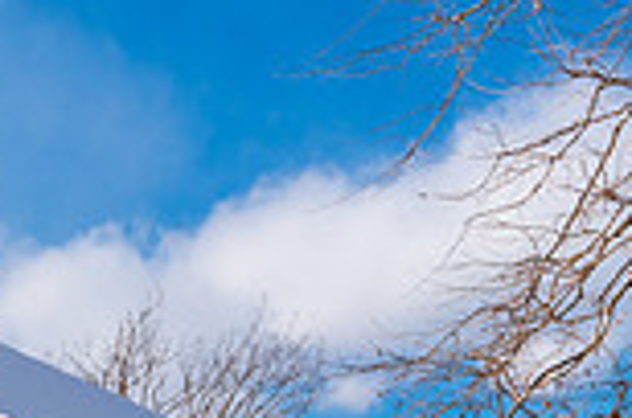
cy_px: 674
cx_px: -250
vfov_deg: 11.1
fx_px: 2050
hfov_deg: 16.3
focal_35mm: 117
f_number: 11
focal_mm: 31
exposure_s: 1/180
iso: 100
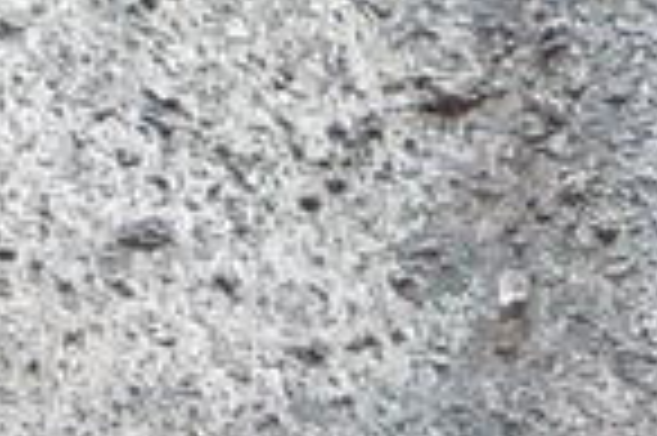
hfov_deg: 13.4
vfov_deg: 9.4
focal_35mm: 137
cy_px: 854
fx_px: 2497
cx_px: -536
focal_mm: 4.1
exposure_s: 1/30
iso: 200
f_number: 3.3
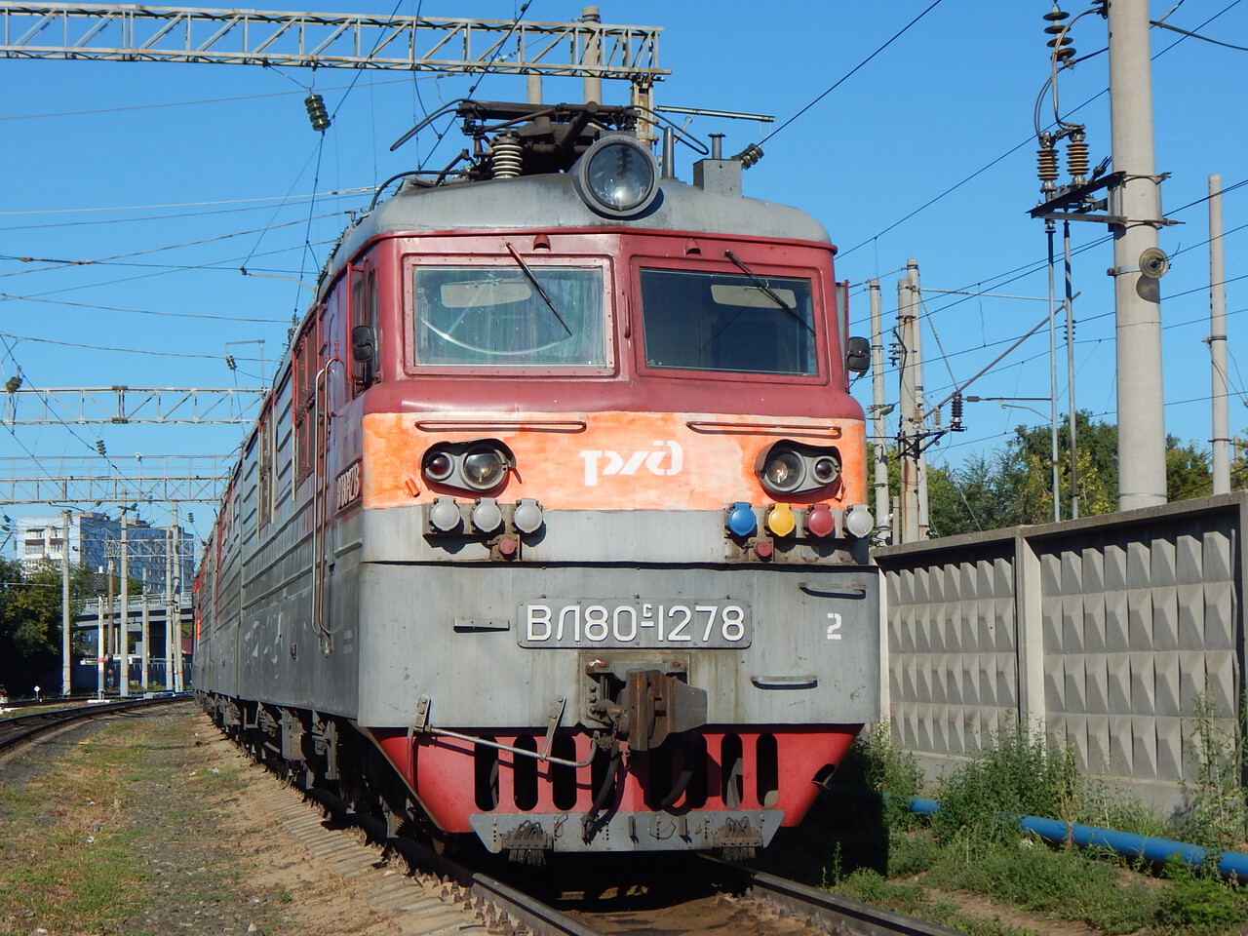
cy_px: 468
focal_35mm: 69
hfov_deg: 28.2
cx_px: 624
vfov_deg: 21.3
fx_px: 2488
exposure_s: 1/500
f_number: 8.2
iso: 125
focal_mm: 12.3
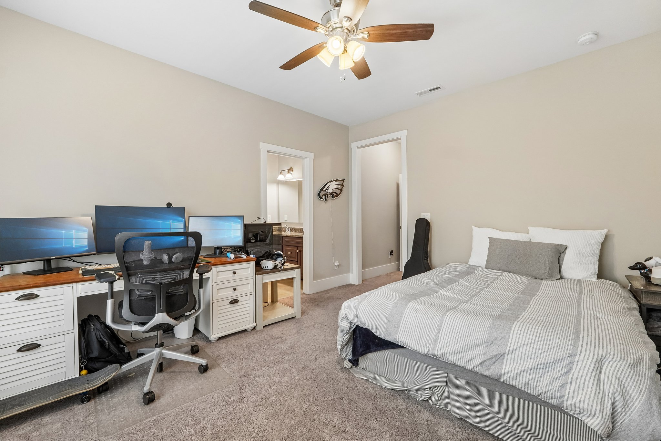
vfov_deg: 77.3
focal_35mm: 15
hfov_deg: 100.4
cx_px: 330
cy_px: 220
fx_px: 275
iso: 400
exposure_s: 1/8
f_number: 8
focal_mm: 10
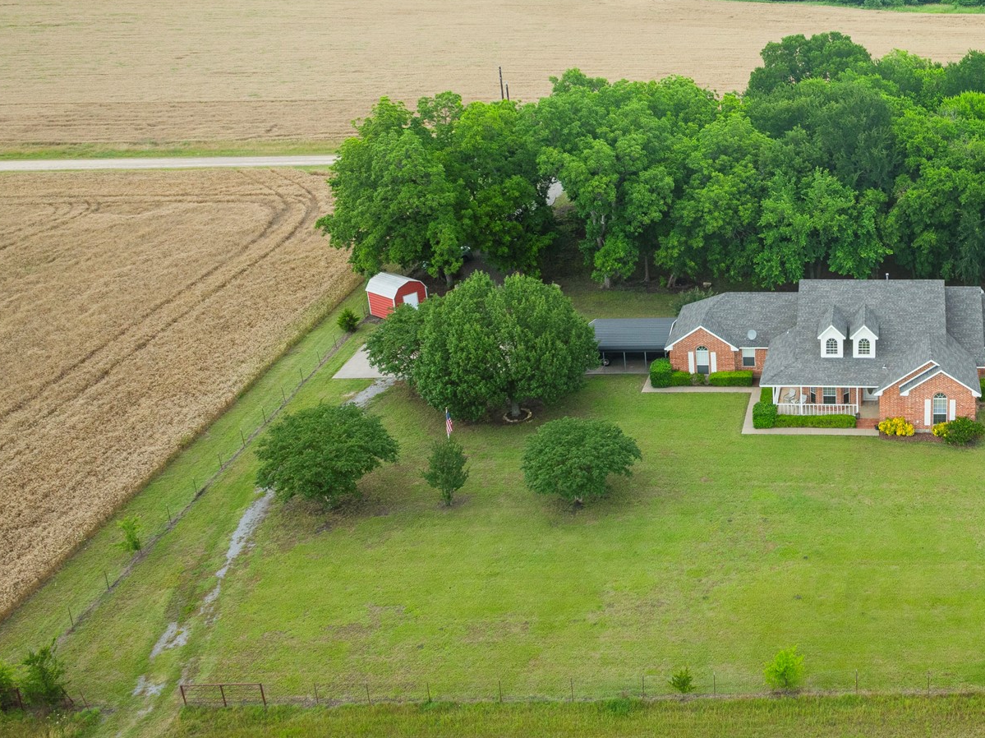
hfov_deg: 43.0
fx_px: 1166
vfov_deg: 34.9
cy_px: 277
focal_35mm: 41
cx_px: 832
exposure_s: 1/200
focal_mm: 12.29
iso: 100
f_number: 7.1
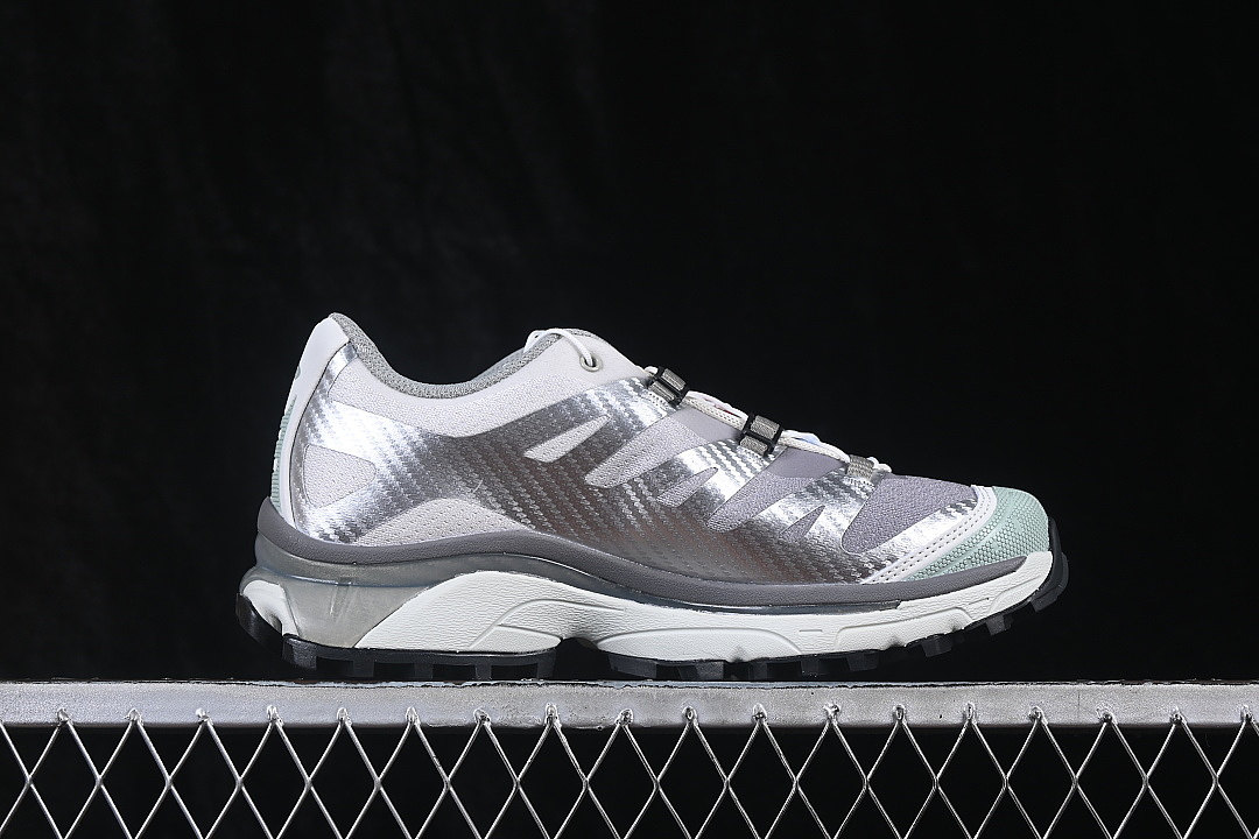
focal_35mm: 75
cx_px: 630
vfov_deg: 18.2
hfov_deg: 27.0
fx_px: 2623
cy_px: 420
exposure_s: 1/80
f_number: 8
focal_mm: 50
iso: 160
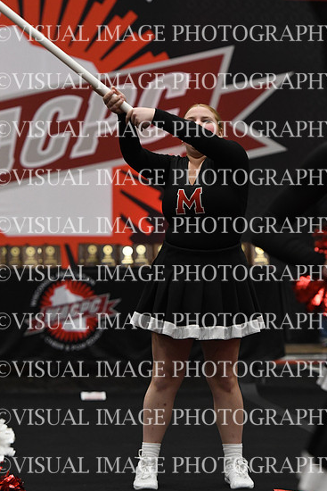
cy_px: 249
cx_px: 166
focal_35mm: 213
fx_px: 2900
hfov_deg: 6.5
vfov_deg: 9.7
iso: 3200
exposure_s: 1/400
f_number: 4
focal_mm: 135
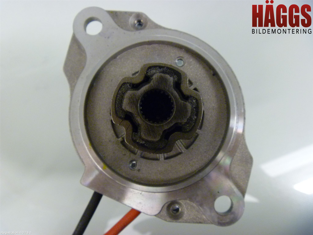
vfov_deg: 40.7
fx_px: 316
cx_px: 156
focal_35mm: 35
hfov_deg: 52.6
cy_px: 118
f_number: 3.5
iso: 400
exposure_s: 1/20
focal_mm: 6.3
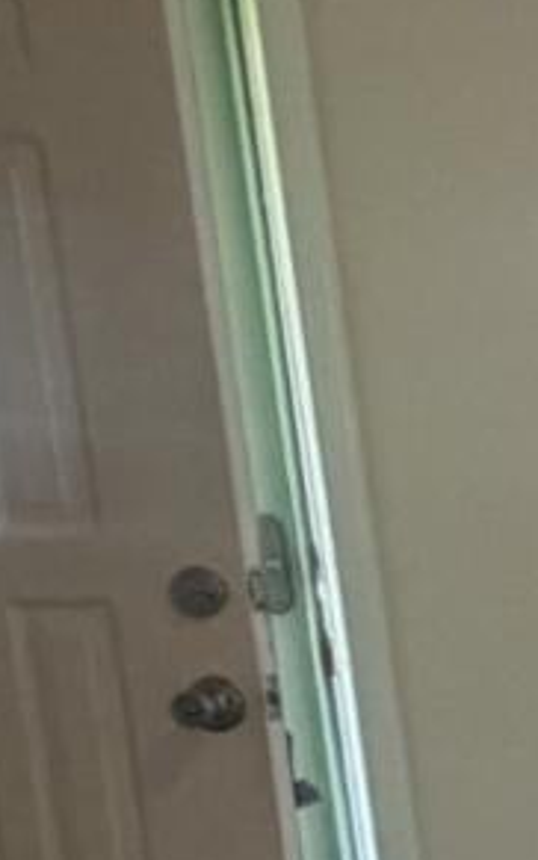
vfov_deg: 19.8
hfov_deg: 9.2
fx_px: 2392
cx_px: 1774
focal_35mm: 102
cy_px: 854
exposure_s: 1/120
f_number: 2.2
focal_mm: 2.22
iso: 250
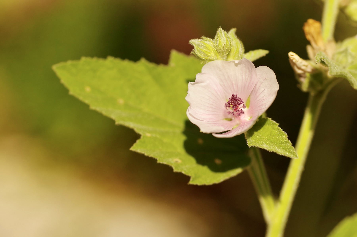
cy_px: 118
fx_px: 1040
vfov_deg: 13.0
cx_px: 178
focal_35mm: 105
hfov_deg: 19.5
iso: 400
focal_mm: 70
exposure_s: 1/3200
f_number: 4.5
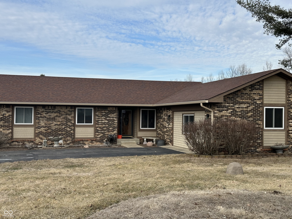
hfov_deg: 39.7
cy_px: 110
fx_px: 405
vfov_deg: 30.3
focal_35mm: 48
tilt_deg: +0.6
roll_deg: -0.4
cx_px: 146
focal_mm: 6.86
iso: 64
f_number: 1.78
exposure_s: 1/2304
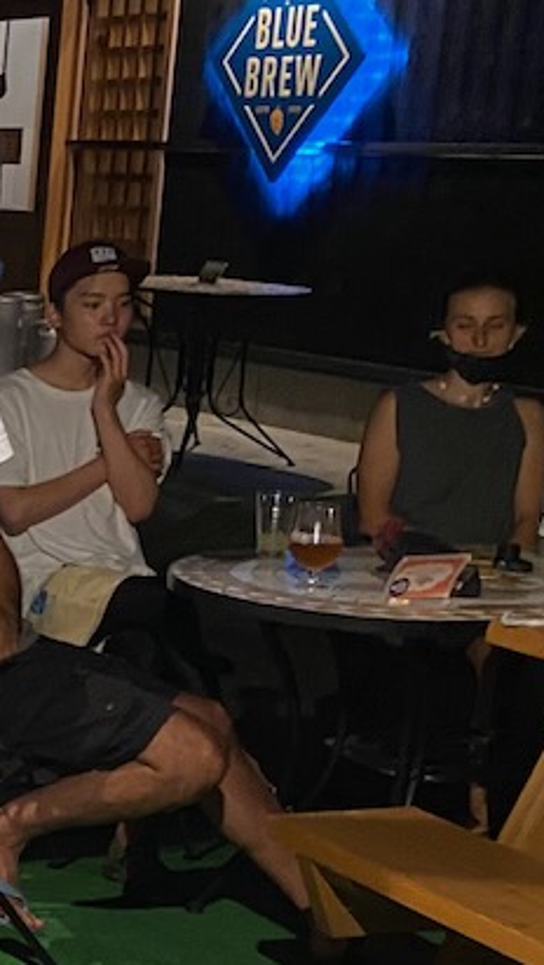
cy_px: 726
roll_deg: -1.1
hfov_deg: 11.7
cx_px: -680
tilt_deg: -13.5
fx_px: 2255
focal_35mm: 88
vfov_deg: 23.9
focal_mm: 4.25
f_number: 1.8
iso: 320
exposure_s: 1/60
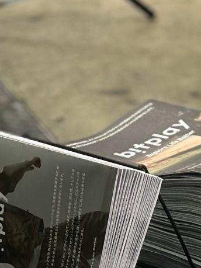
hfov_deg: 5.5
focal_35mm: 268
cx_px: 364
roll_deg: -0.5
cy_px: -119
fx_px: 2076
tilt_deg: -12.3
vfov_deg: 7.3
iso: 100
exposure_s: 1/50
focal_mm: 6.86
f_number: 1.78
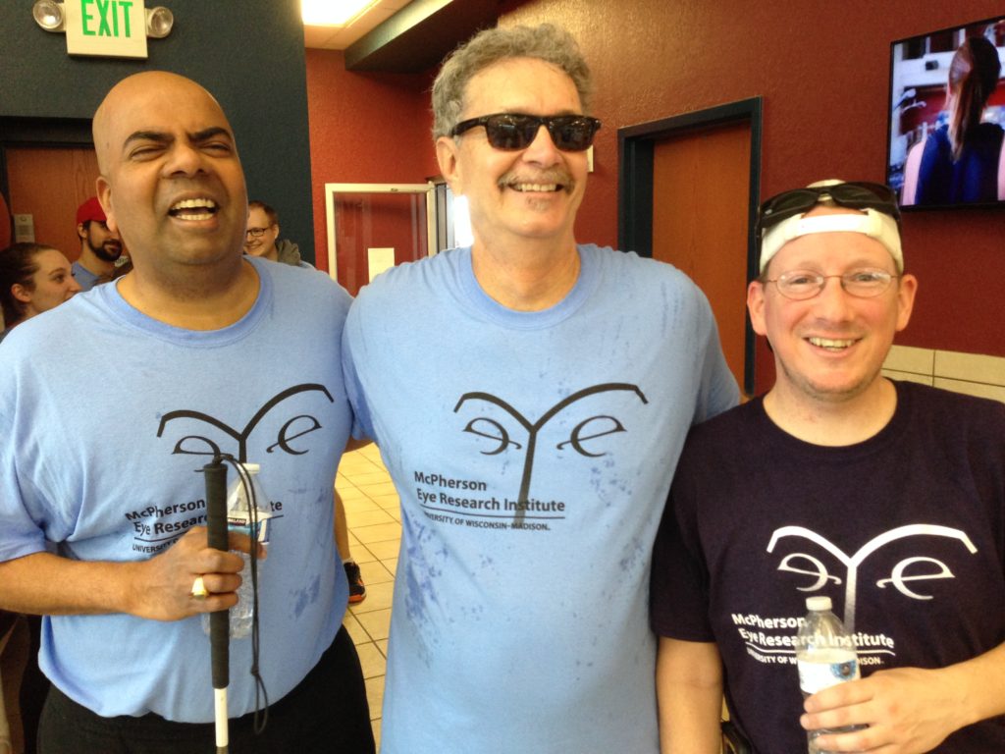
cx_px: 502
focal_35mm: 33
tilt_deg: -7.6
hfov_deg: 55.4
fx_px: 958
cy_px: 377
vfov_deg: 42.9
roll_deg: +0.8
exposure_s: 1/20
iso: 160
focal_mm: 4.12
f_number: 2.4
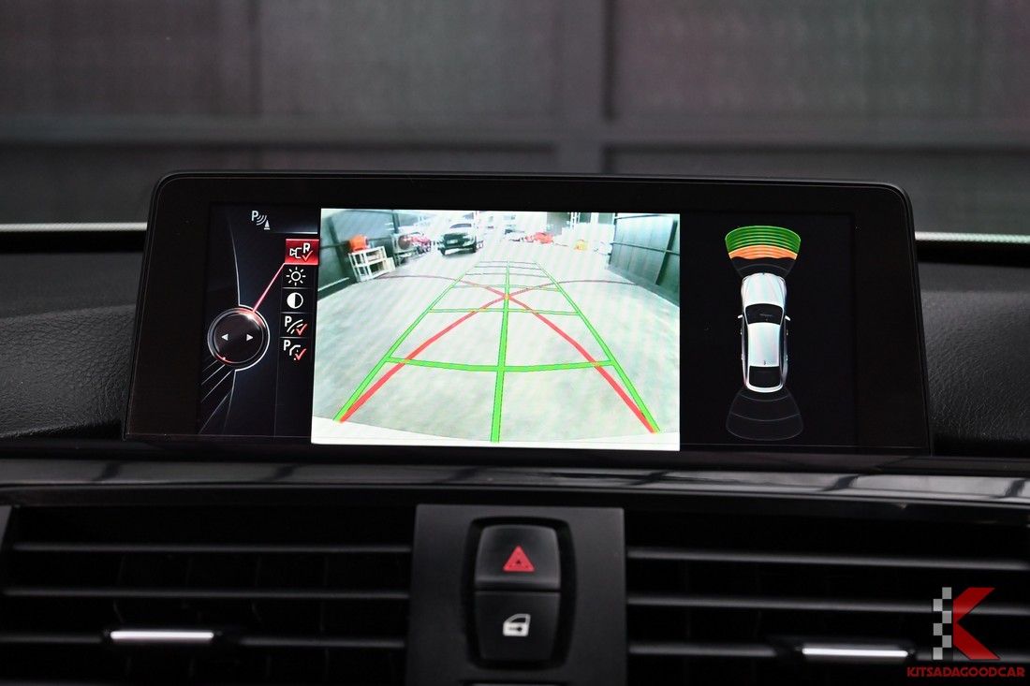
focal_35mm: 47
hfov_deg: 41.9
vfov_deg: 28.6
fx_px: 1344
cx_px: 515
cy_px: 343
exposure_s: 1/45
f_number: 5.6
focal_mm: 31.5
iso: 1100
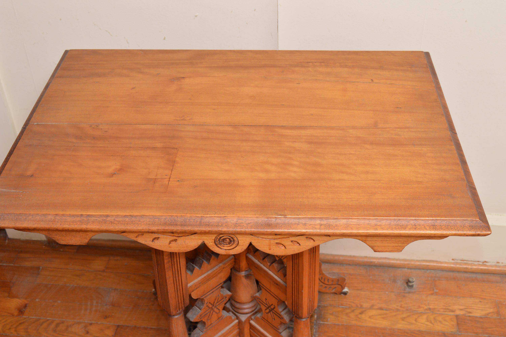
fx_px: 653
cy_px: 168
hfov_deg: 42.4
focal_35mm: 46
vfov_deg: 28.9
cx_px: 253
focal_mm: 31
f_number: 7.1
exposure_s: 1/60
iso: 400
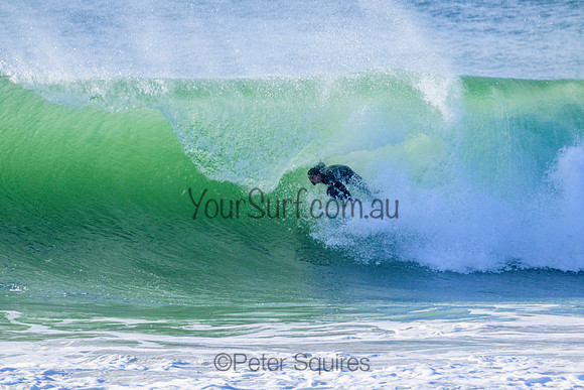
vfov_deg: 1.7
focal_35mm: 800
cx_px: 292
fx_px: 12980
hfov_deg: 2.6
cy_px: 195
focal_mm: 800
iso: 2200
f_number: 11
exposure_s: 1/2000
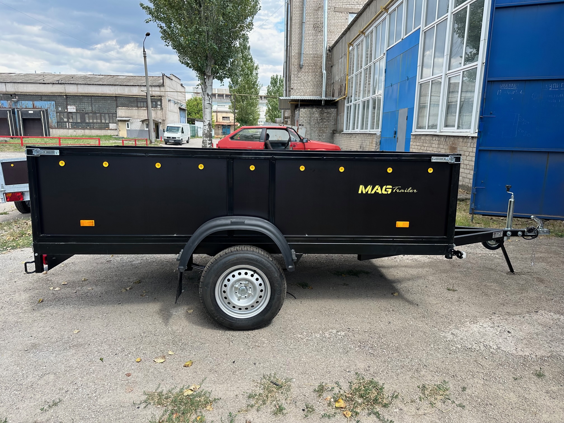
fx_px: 391
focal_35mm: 24
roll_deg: -0.4
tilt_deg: -12.6
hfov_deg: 71.6
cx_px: 282
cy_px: 212
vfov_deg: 56.8
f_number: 1.78
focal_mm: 6.86
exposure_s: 1/1095
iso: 80
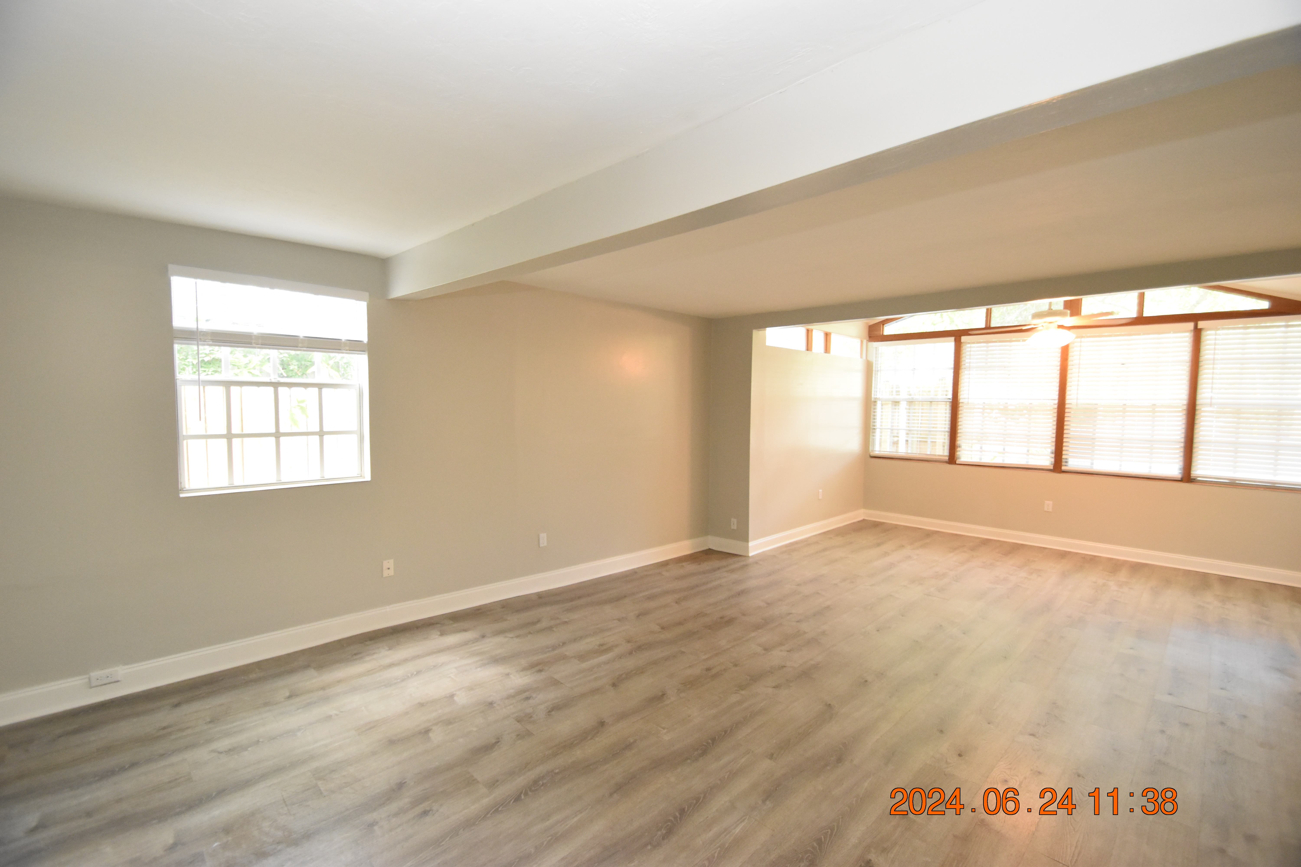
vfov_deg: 77.3
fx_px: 542
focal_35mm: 15
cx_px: 650
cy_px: 434
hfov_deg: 100.4
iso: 2200
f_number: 3.5
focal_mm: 10
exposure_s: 1/60
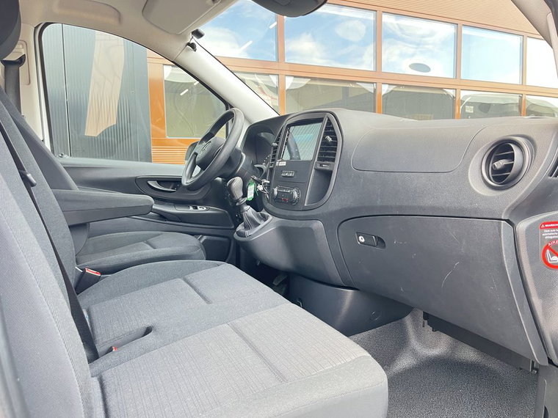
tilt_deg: -5.5
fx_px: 419
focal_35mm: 26
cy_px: 209
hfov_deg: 67.3
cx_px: 279
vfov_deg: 53.1
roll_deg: +1.1
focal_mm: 5.1
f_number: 1.6
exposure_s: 1/68
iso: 125
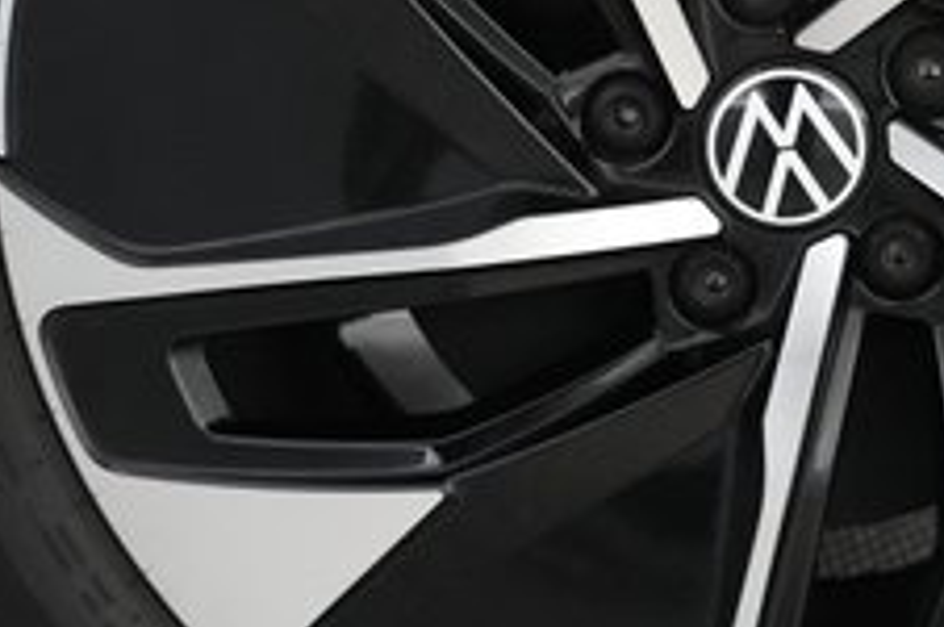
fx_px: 1781
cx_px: 840
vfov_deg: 19.7
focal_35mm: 68
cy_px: 117
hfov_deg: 28.6
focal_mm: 24
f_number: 2.8
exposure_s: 1/320
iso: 6400
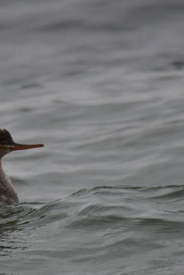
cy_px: 193
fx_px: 17256
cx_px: -20
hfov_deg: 0.6
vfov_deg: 0.9
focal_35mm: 2251
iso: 500
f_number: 6.3
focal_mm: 600
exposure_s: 1/1000
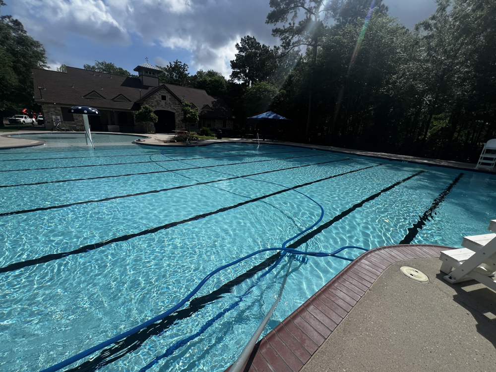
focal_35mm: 13
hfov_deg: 106.2
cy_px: 186
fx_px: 186
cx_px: 248
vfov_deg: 89.9
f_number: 1.8
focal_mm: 1.57
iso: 32
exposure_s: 1/3311
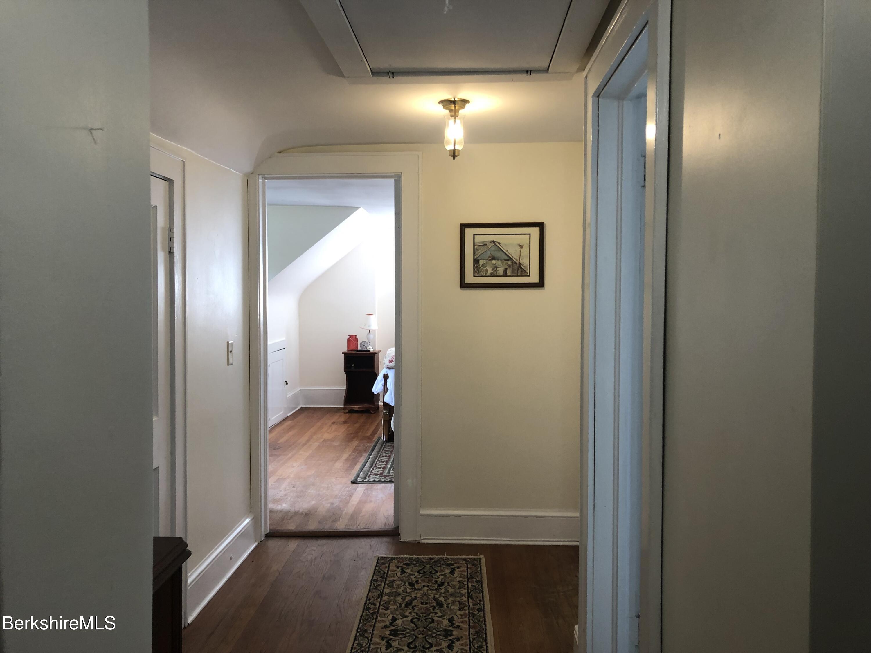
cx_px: 436
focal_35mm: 28
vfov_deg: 49.7
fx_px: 705
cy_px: 326
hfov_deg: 63.4
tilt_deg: -1.2
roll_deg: -0.9
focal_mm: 3.99
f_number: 1.8
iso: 40
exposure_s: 1/24
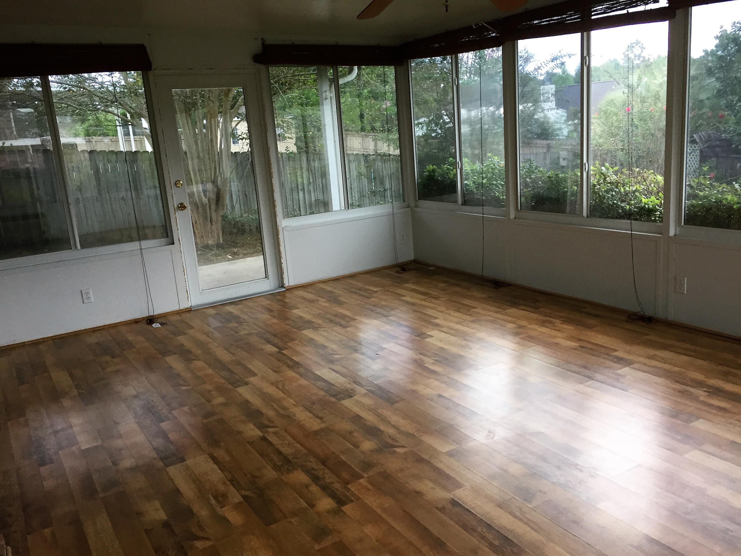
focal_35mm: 29
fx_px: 621
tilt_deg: -13.2
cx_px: 370
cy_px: 278
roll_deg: +4.3
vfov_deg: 48.2
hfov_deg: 61.7
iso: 40
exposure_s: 1/30
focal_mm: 4.15
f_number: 2.2
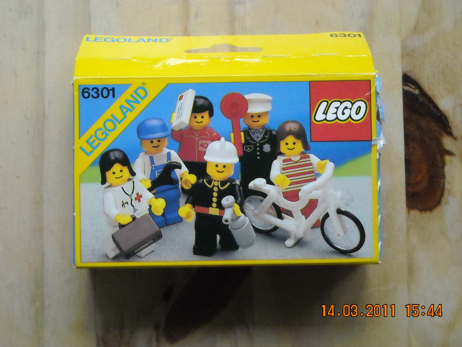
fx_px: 1121
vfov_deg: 17.6
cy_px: 174
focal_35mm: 84
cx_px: 231
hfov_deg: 23.3
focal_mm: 13.73
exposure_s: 1/105
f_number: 4.1
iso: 800
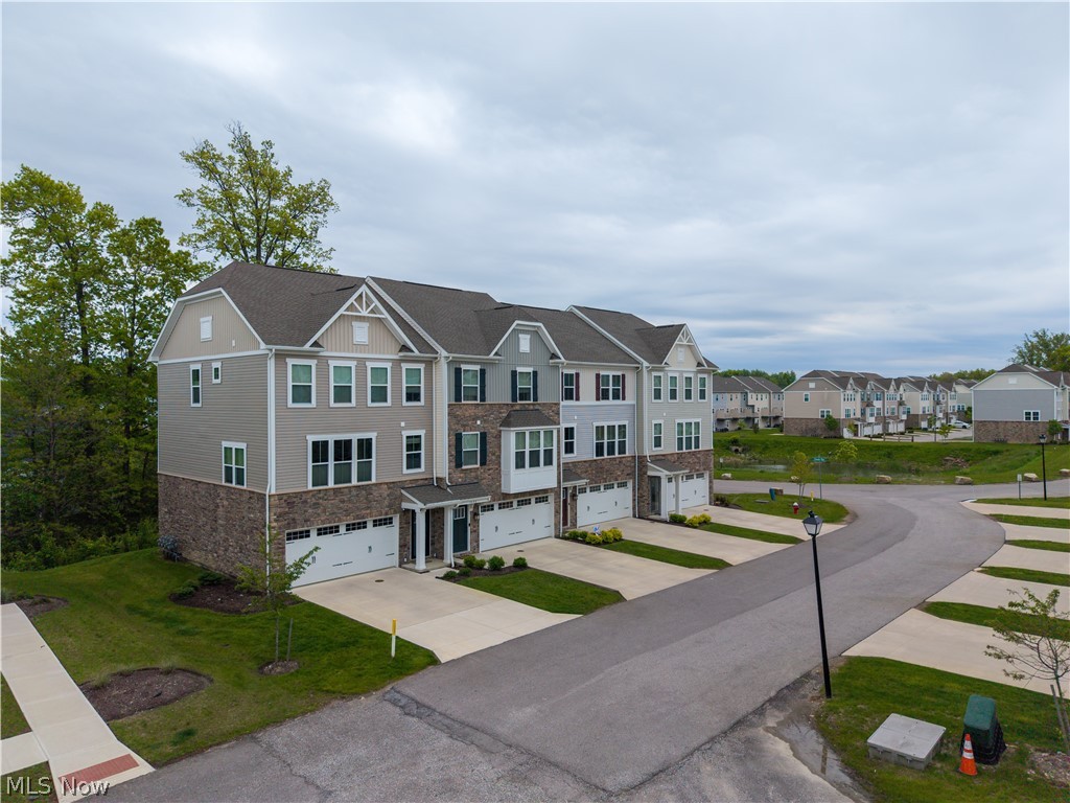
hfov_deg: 71.6
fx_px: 742
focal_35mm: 24
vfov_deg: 56.8
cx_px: 535
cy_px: 402
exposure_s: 1/3200
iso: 290
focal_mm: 8.67
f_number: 1.8
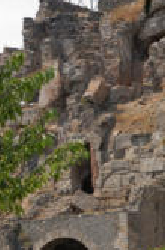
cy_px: 209
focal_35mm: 379
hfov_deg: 3.6
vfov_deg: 5.4
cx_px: 160
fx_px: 2618
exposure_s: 1/160
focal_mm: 105
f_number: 16
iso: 560
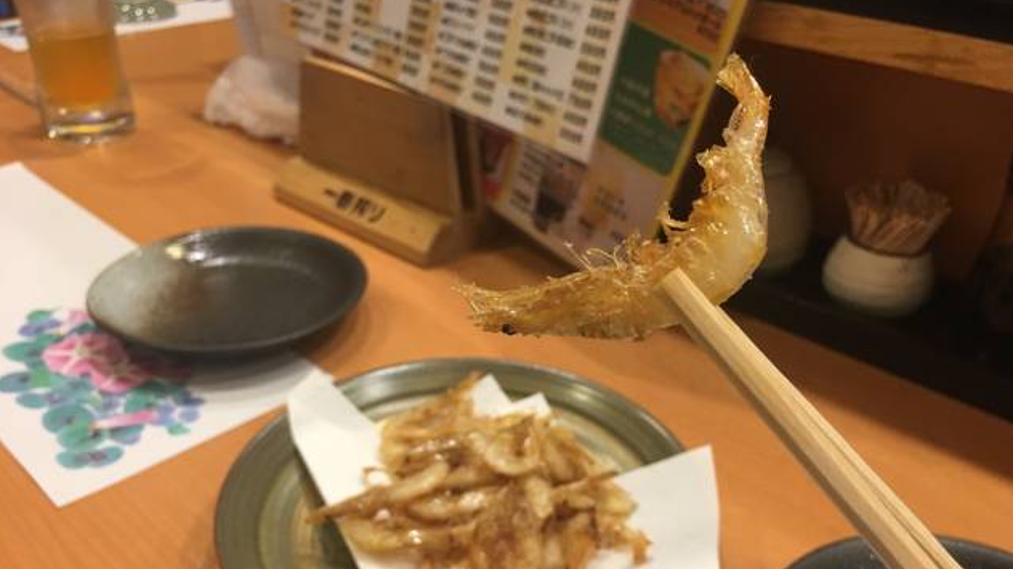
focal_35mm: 32
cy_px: 337
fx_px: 859
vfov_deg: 36.5
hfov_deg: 61.0
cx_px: 511
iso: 50
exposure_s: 1/15
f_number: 2.2
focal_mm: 4.15
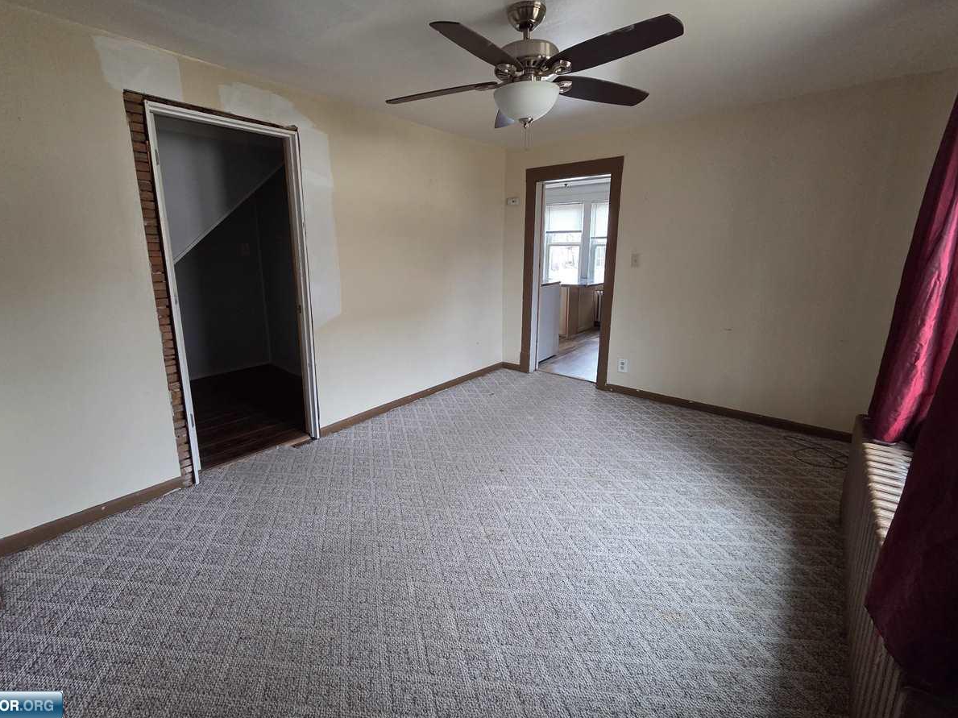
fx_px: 387
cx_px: 469
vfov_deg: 85.5
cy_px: 334
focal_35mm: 14
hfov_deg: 102.1
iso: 500
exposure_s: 1/60
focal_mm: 2.2
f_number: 2.2
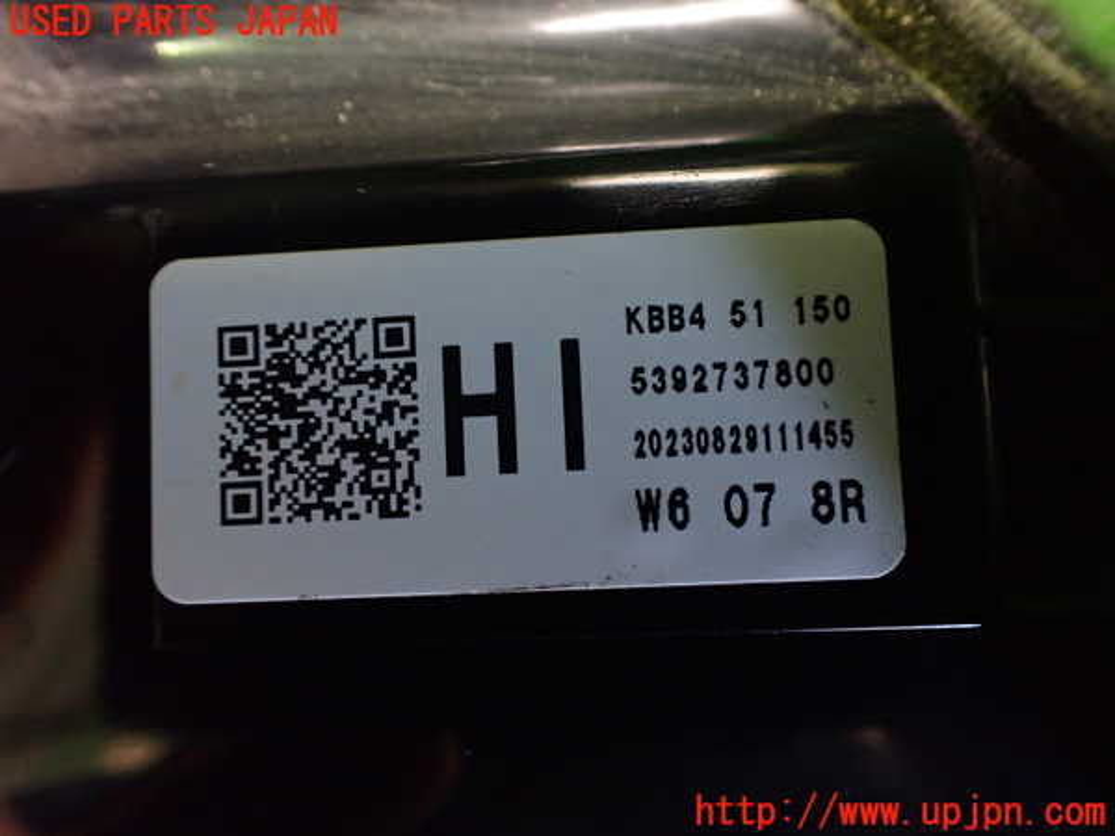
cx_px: 558
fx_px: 966
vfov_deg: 46.8
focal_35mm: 30
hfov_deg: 60.0
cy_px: 418
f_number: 2.3
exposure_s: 1/30
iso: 1000
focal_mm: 5.4
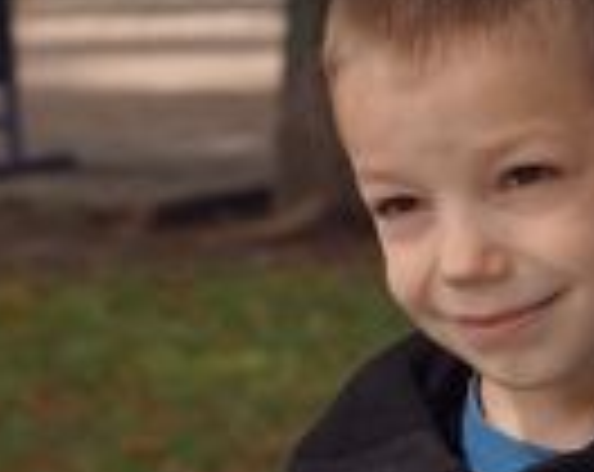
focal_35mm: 374
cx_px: 544
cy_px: 798
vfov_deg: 4.1
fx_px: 6560
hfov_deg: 5.2
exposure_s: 1/250
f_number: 5
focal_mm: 50
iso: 100
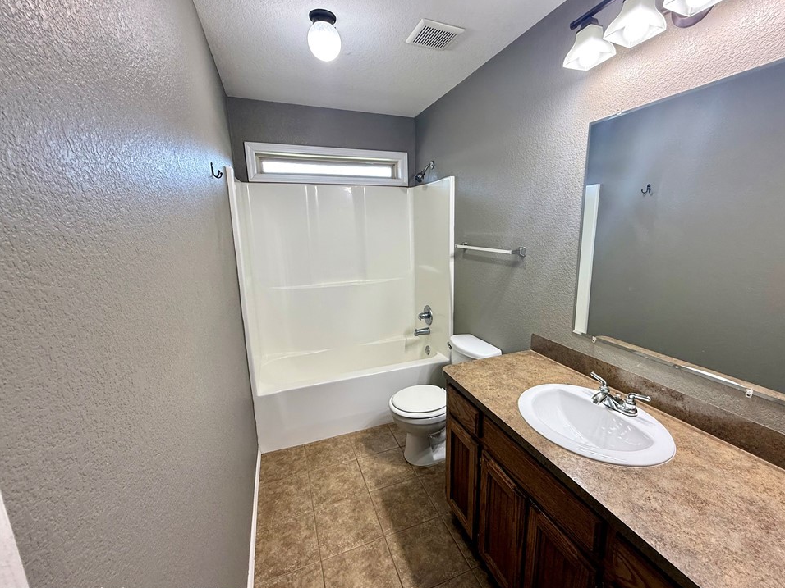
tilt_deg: -11.1
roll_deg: +0.3
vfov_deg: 81.7
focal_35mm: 15
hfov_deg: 98.0
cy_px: 294
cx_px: 419
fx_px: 340
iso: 100
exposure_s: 1/120
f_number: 2.2
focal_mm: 2.22
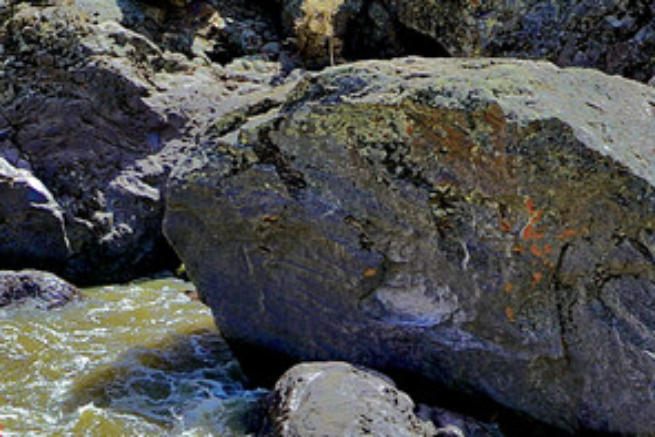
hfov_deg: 9.0
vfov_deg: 6.0
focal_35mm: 228
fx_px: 4150
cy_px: 367
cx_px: 31
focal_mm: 70
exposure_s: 1/160
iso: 100
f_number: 8
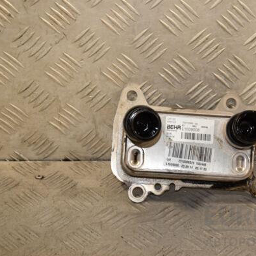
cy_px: 129
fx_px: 812
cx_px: 192
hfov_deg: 17.8
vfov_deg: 17.9
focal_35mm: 97
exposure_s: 1/200
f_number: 6.3
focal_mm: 50
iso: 800
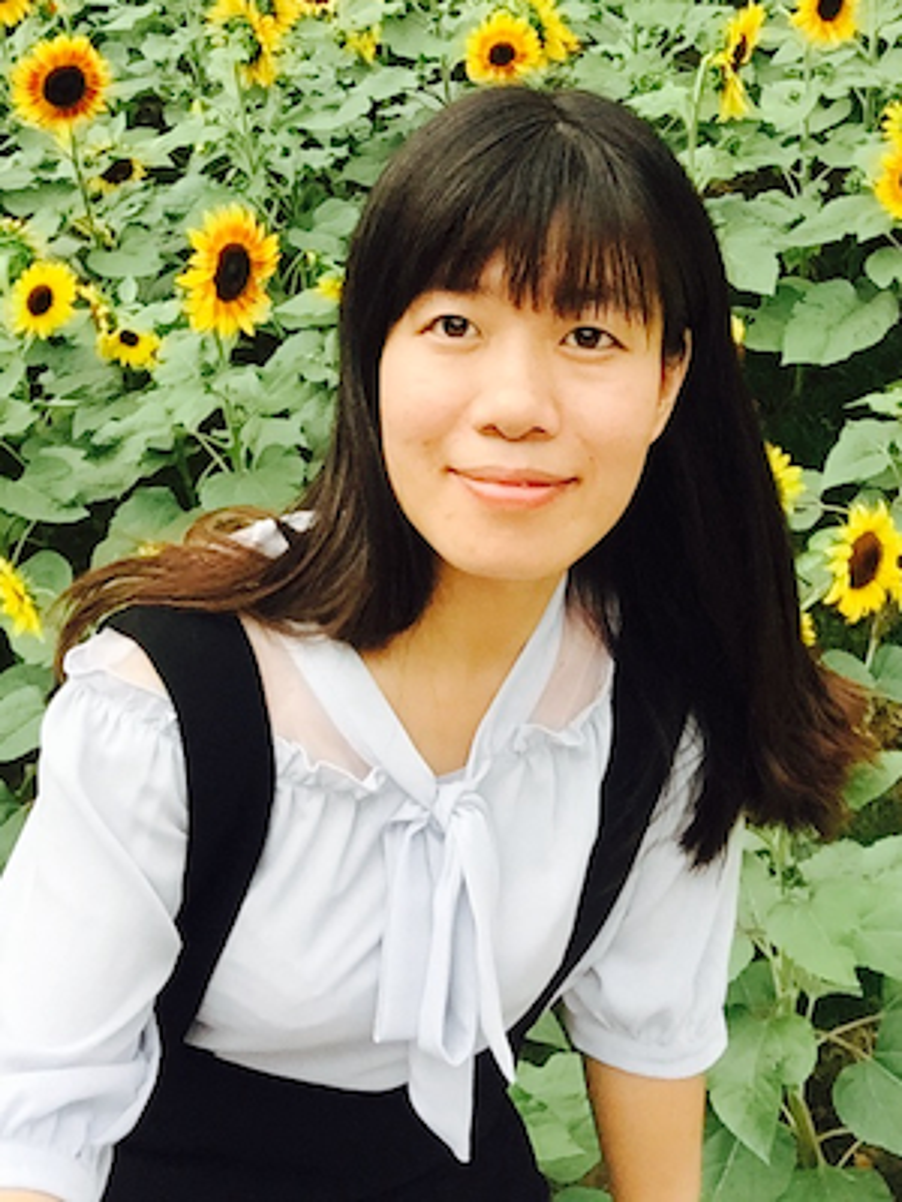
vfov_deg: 58.4
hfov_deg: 45.4
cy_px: 601
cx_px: 451
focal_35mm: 31
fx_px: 1077
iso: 32
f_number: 2.2
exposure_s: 1/454
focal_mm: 2.65
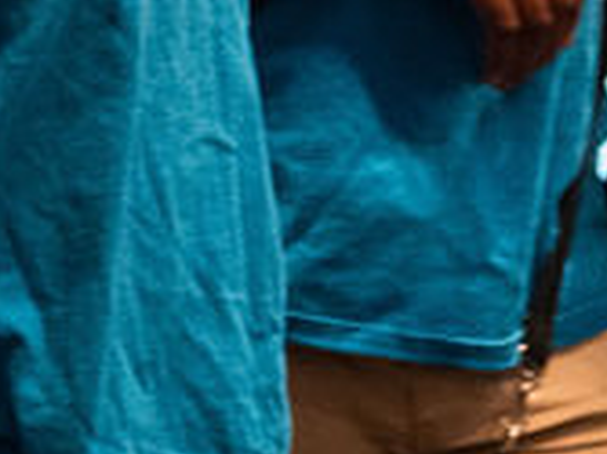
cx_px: 304
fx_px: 8481
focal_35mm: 484
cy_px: 113
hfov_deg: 4.1
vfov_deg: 3.1
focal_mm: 70
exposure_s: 1/100
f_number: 2.8
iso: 1600
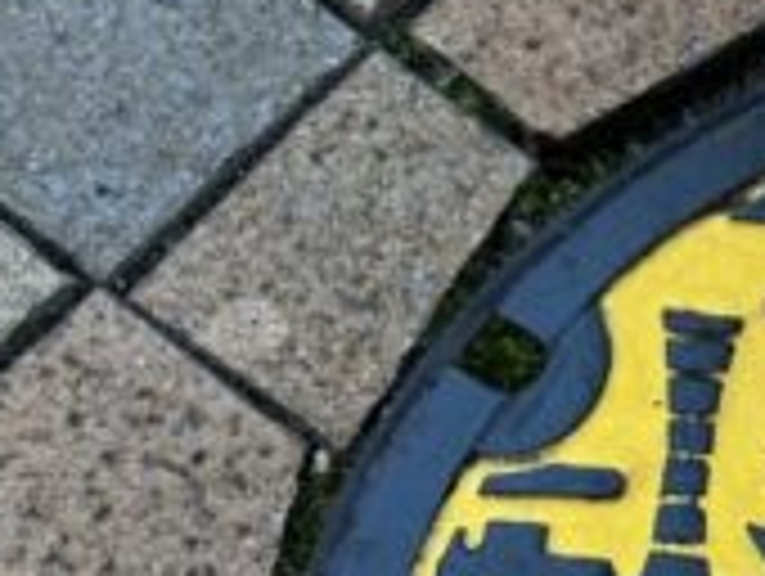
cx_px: 1143
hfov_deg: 16.7
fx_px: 2368
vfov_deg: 13.2
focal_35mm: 107
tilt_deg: -74.1
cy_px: 826
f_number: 1.5
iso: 50
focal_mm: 5.7
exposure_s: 1/121
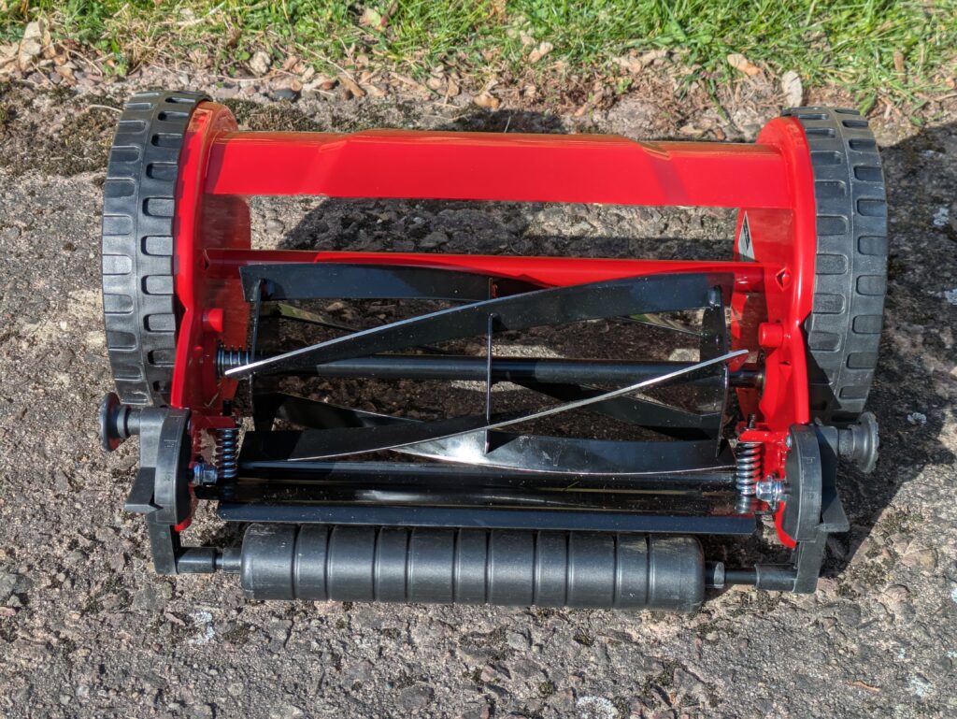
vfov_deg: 28.6
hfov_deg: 37.5
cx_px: 478
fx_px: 1411
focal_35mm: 51
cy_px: 360
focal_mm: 5.43
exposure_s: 1/1969
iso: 46
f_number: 1.89
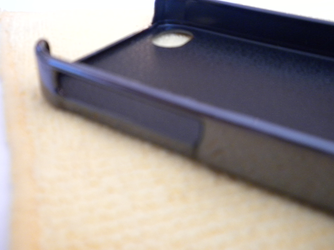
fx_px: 386
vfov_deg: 35.9
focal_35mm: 40
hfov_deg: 46.8
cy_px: 116
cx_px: 175
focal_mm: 6.6
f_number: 3.5
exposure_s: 1/13
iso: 400
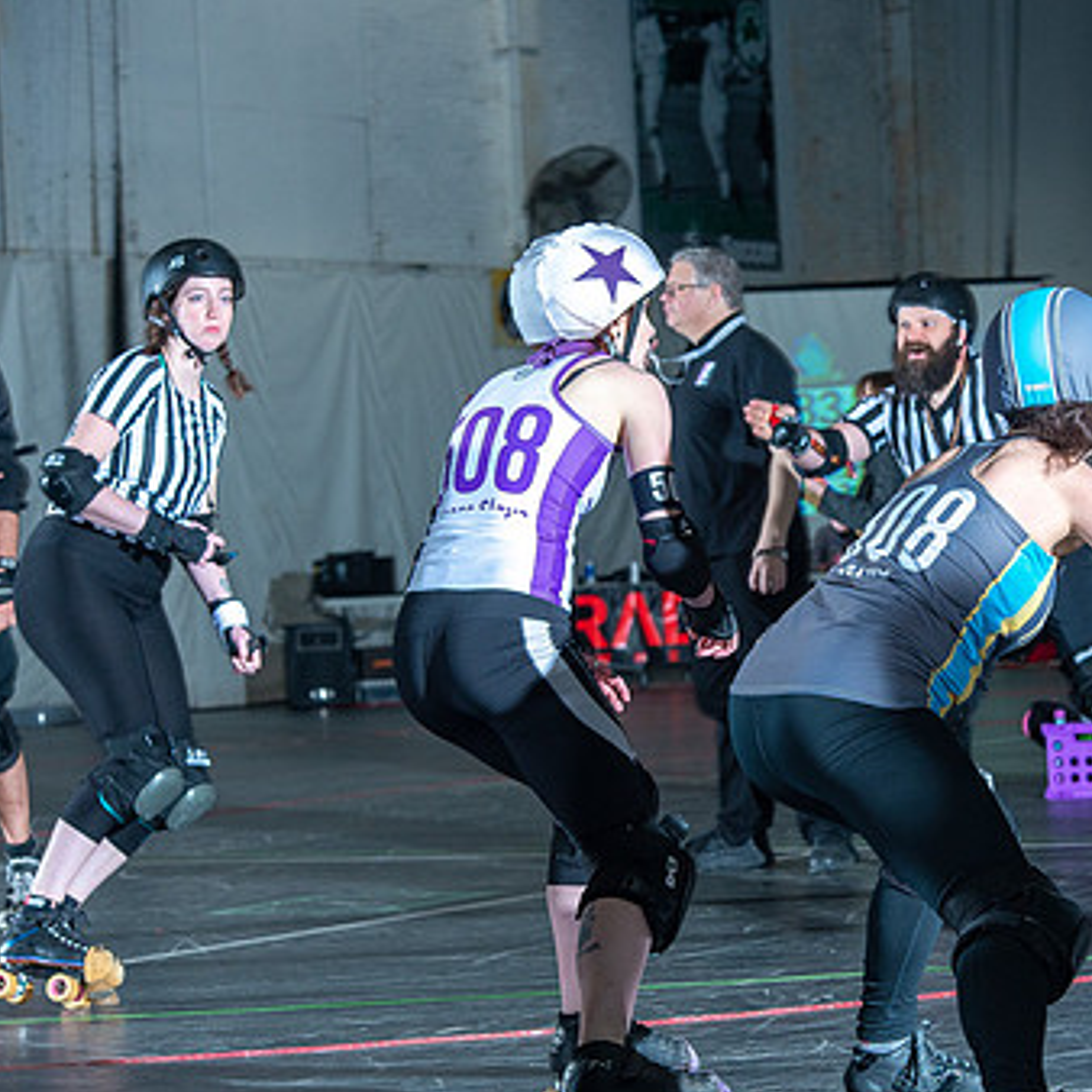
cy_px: 596
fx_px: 5461
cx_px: 795
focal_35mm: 153
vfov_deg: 11.4
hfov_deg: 11.4
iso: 800
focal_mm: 105
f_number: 8
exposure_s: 1/160
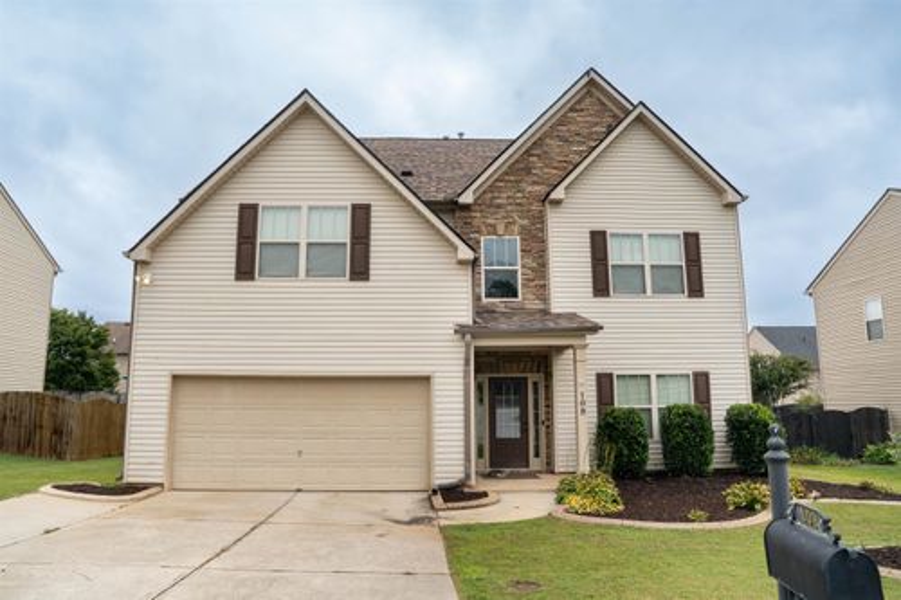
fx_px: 600
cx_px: 450
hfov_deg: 73.8
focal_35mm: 24
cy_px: 300
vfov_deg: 53.1
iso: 200
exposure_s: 1/200
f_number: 8
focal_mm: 24
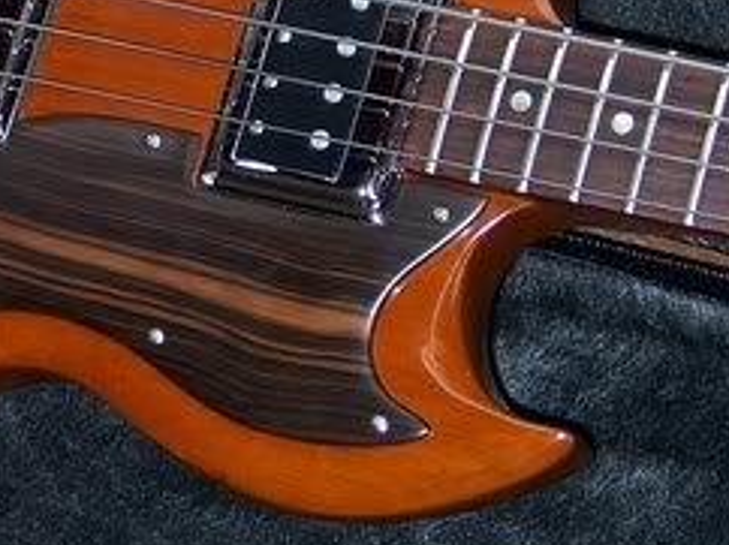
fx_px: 3009
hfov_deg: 13.8
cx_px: 157
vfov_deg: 10.3
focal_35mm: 143
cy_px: 81
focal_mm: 10
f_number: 4
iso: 80
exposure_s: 1/90
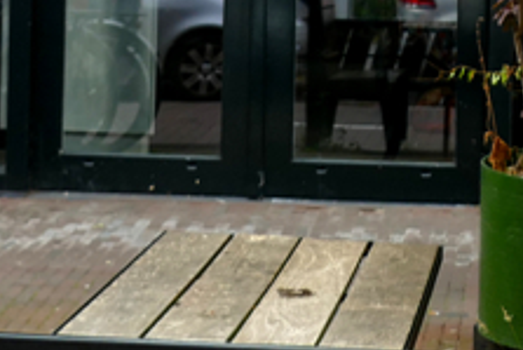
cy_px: -234
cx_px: 242
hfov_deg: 12.4
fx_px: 2399
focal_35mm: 165
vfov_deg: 8.1
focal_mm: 13.2
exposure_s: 1/400
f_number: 3.1
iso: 125
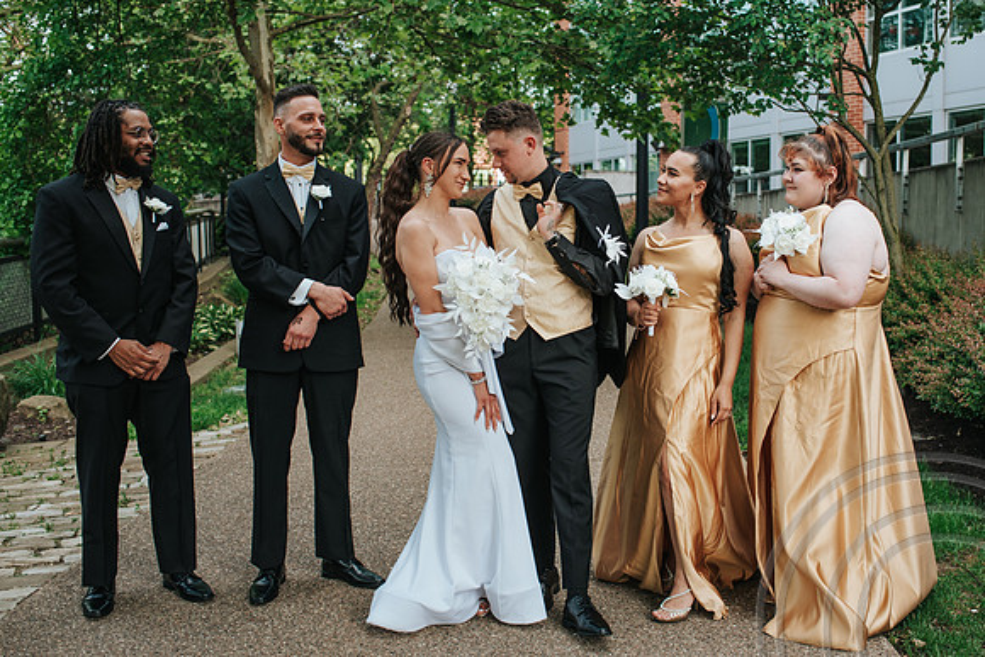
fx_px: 1132
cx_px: 575
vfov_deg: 32.4
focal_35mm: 41
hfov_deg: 46.8
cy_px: 309
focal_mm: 35
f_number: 3.5
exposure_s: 1/500
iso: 400
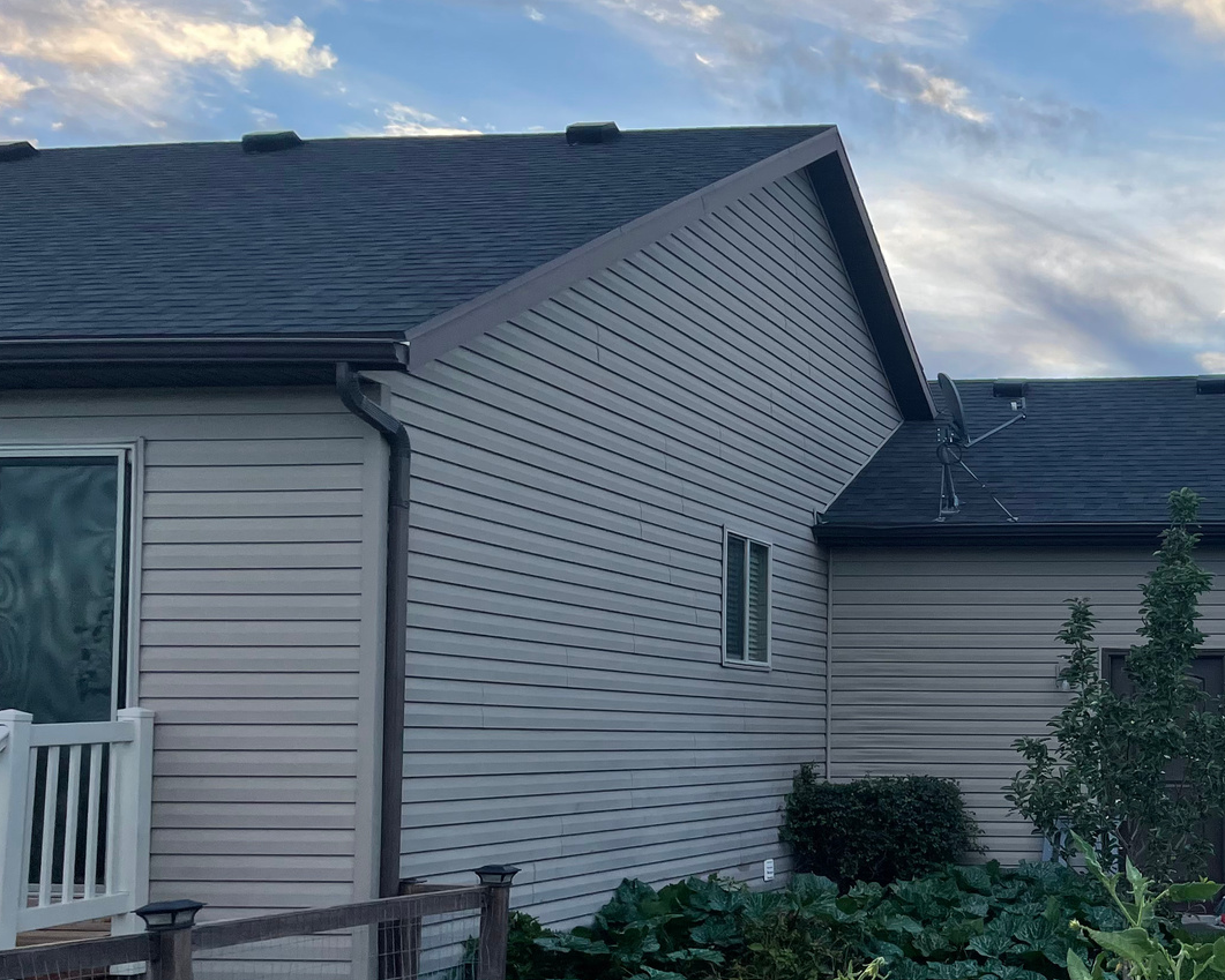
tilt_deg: +3.1
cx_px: 1166
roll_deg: +0.1
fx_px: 1777
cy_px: 665
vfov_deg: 30.6
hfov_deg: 35.2
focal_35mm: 49
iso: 32
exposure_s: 1/498
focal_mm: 4.2
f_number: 1.6
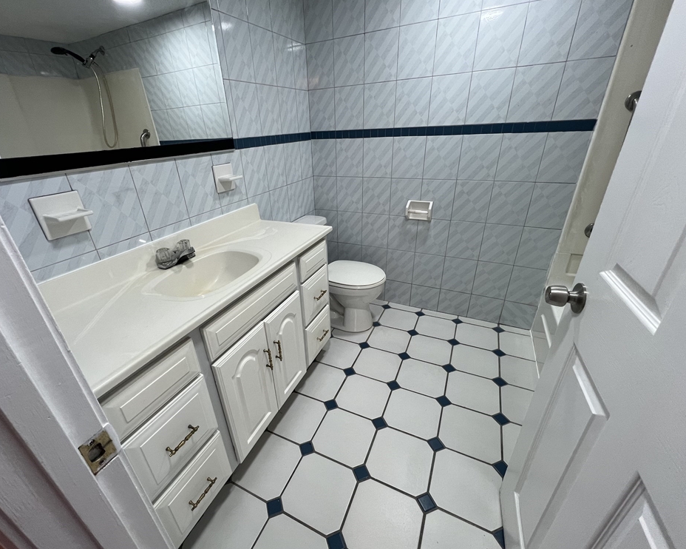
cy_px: 275
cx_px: 321
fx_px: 284
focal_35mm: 14
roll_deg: +2.9
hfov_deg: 100.6
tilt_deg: -26.2
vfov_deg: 88.0
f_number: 1.8
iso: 125
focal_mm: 1.57
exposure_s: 1/120
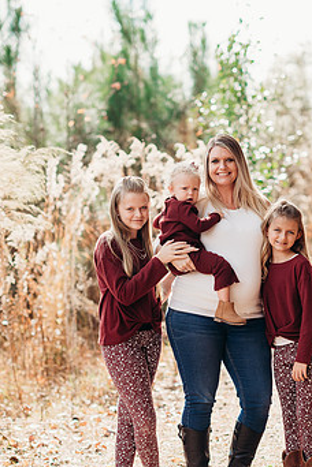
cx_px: 204
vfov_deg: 18.2
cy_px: 295
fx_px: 1456
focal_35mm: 112
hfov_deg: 12.2
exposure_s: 1/1250
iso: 100
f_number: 2.2
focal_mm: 85
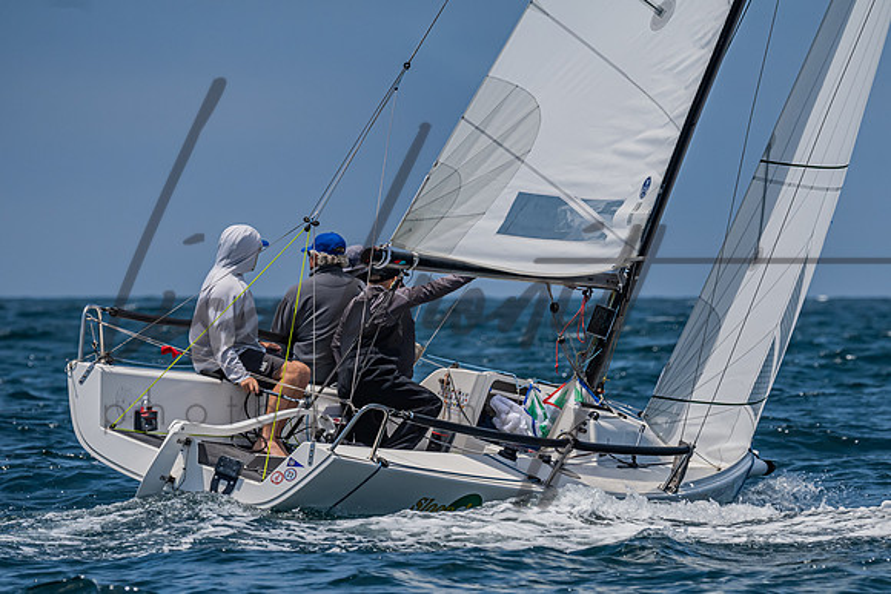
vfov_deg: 3.2
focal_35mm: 431
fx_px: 10677
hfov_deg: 4.8
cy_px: 452
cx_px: 560
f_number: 6.3
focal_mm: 280
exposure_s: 1/3200
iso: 400
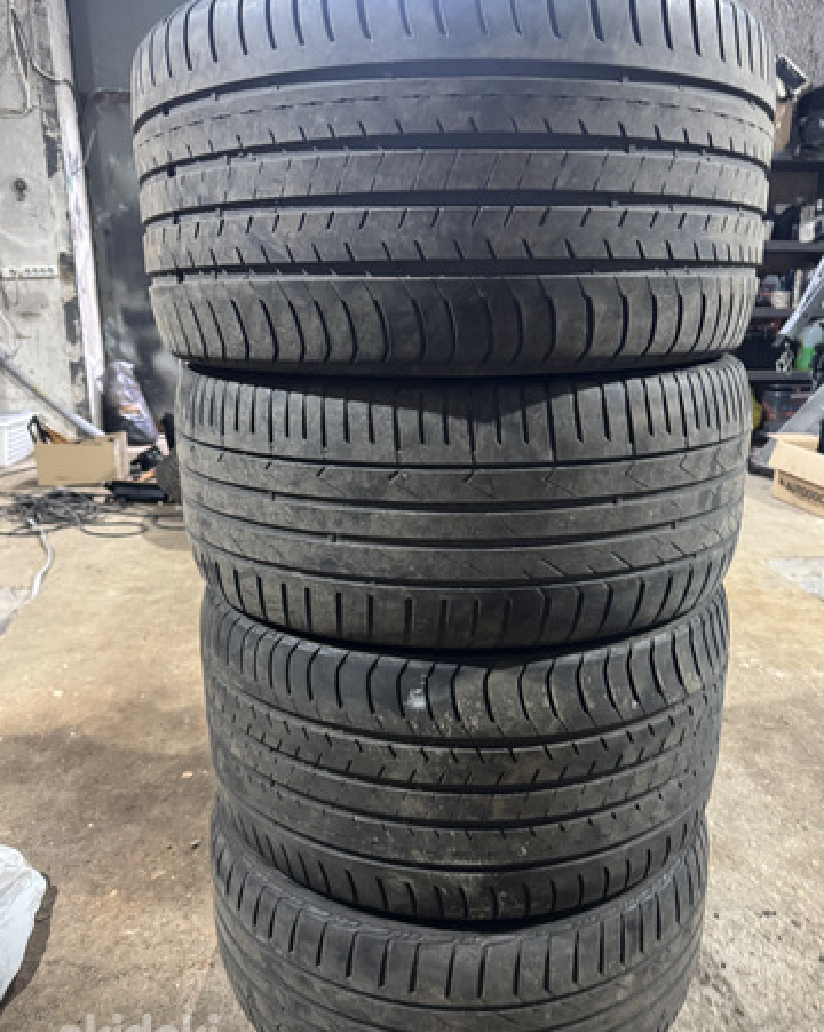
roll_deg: +0.3
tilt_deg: -15.5
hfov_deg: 54.9
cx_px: 420
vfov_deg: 66.0
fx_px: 794
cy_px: 542
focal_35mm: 26
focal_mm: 6.76
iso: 800
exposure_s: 1/33
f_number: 1.78
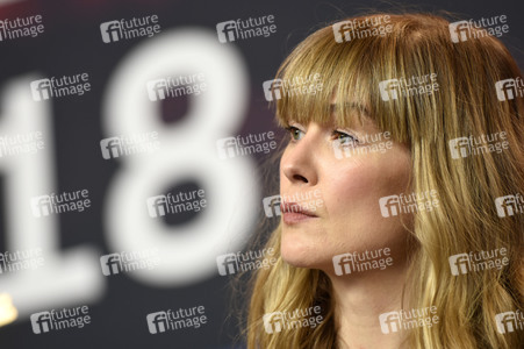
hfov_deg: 6.9
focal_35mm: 300
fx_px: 4363
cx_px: 262
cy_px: 174
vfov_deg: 4.6
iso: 640
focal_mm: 200
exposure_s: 1/320
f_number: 2.8
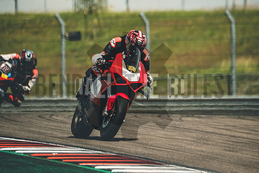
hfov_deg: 3.4
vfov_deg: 2.3
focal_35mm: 600
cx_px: 130
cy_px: 86
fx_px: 4317
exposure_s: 1/2500
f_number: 5.6
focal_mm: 400
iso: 1000
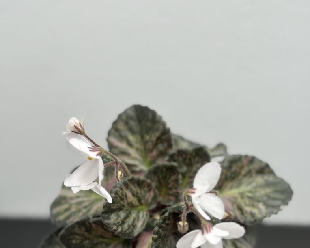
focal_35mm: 68
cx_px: 155
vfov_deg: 22.2
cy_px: 191
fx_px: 624
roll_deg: -3.0
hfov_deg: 27.9
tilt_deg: -33.4
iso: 32
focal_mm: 5.96
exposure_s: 1/345
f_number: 1.6
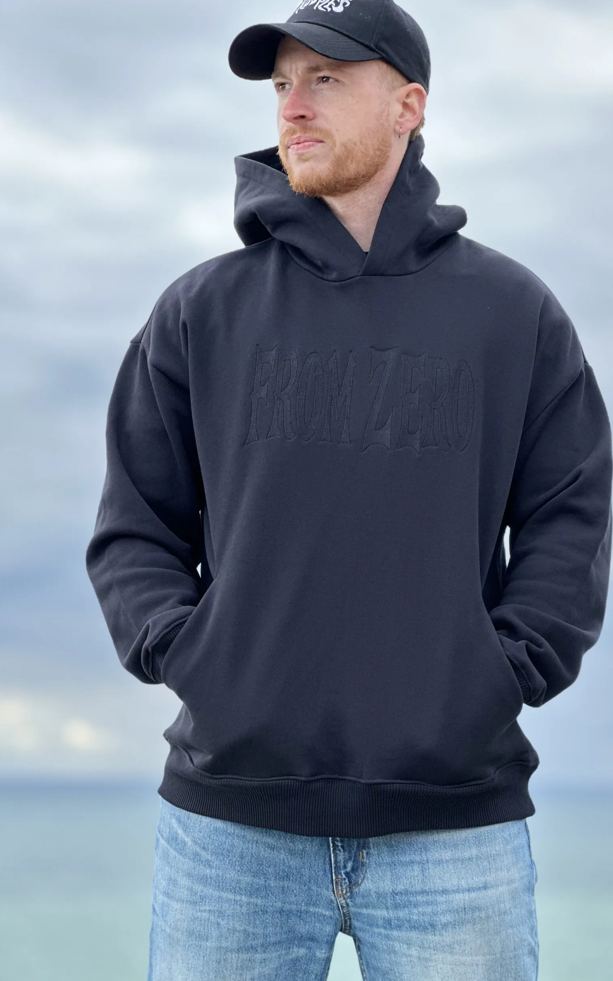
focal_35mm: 85
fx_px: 2272
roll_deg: -2.2
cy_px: 477
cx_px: 378
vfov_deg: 24.4
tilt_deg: +7.5
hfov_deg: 15.3
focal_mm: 9
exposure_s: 1/121
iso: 25
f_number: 2.8
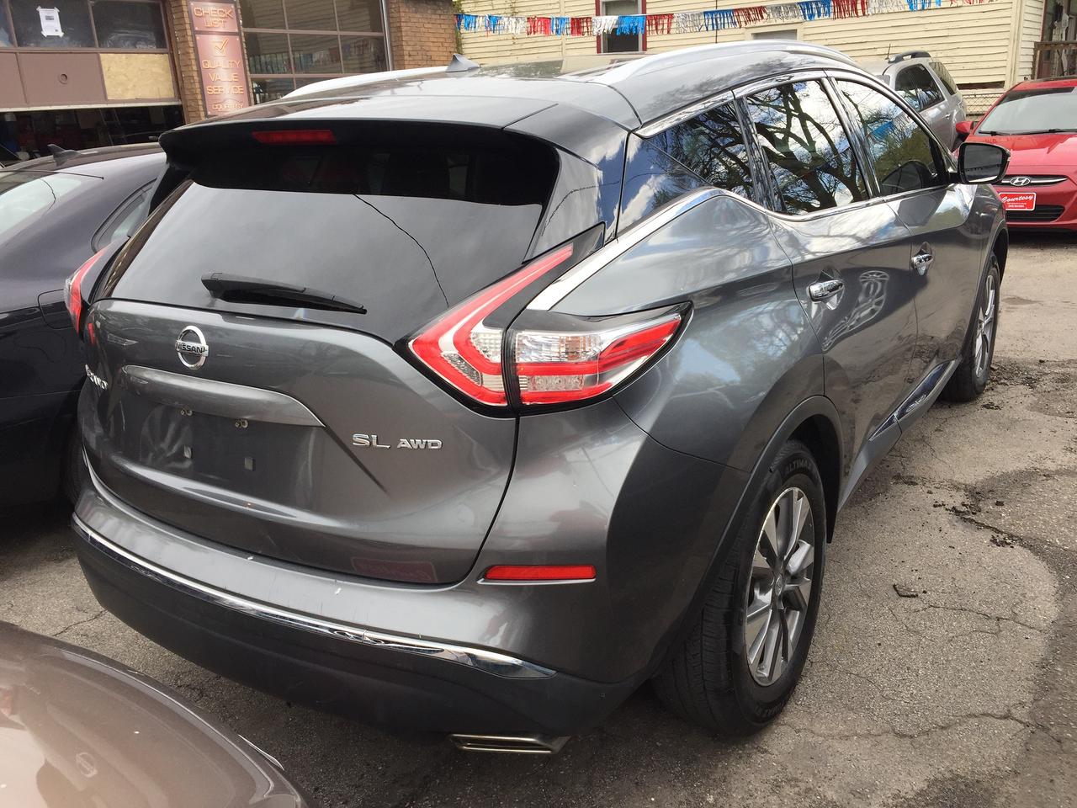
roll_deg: +2.1
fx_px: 902
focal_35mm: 29
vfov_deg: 48.2
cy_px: 404
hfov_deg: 61.7
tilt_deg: -18.9
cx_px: 538
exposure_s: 1/542
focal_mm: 4.15
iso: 32
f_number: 2.2
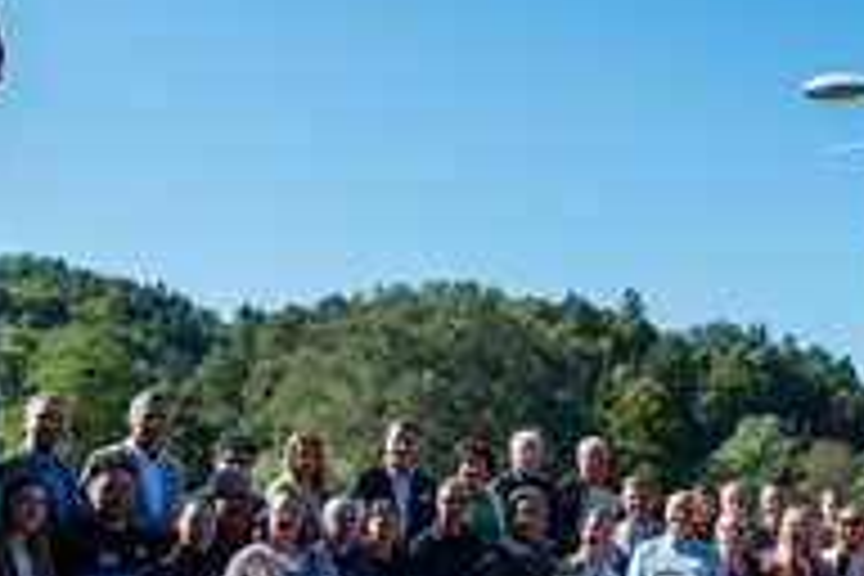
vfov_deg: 21.7
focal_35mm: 62
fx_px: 1488
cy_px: 423
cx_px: 783
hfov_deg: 30.9
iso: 250
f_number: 5.6
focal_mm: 26.5
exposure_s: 1/800
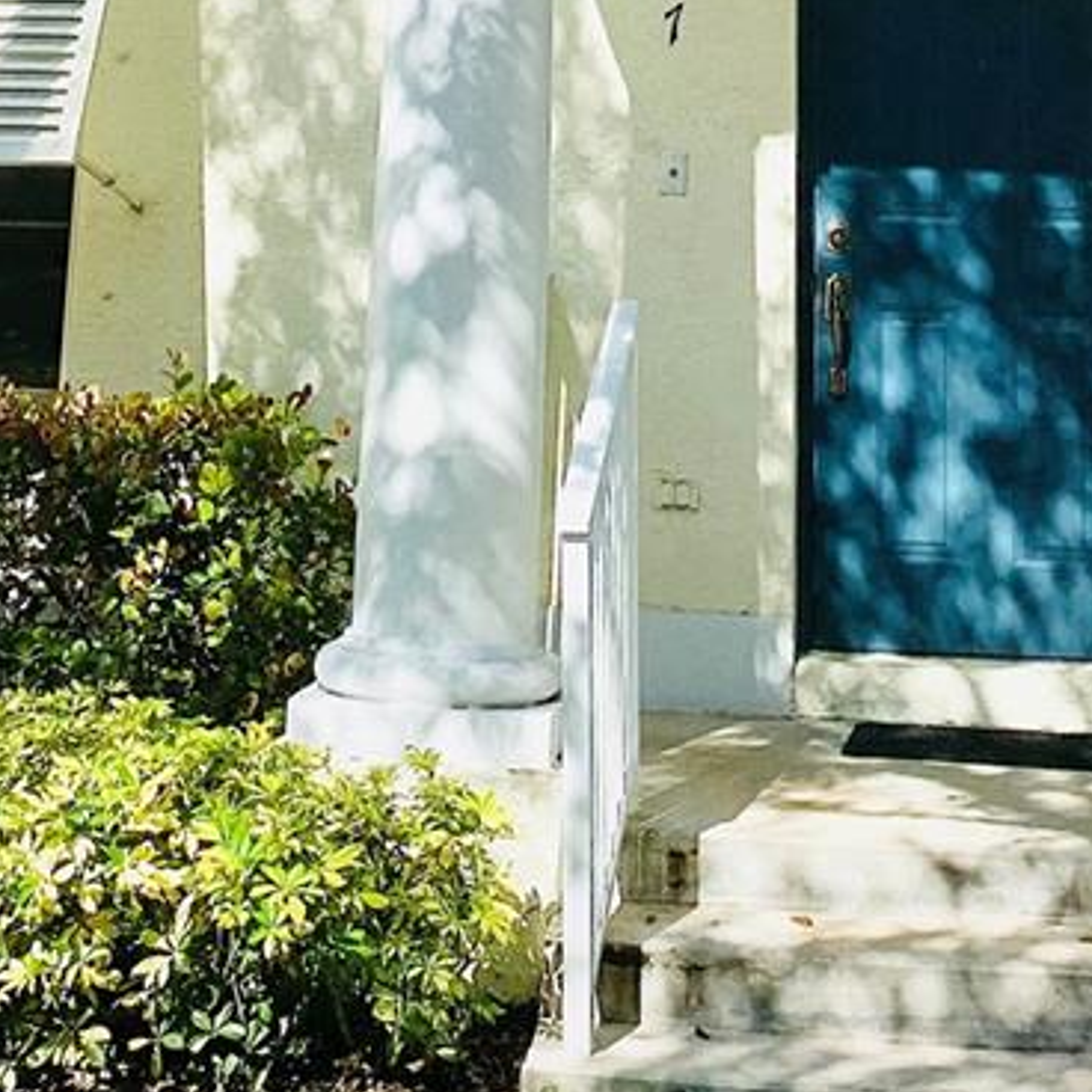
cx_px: 596
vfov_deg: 21.1
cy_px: -297
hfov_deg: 23.1
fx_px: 2677
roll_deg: -2.0
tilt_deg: +13.0
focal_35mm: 75
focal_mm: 4.25
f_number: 1.8
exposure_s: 1/4444
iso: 32
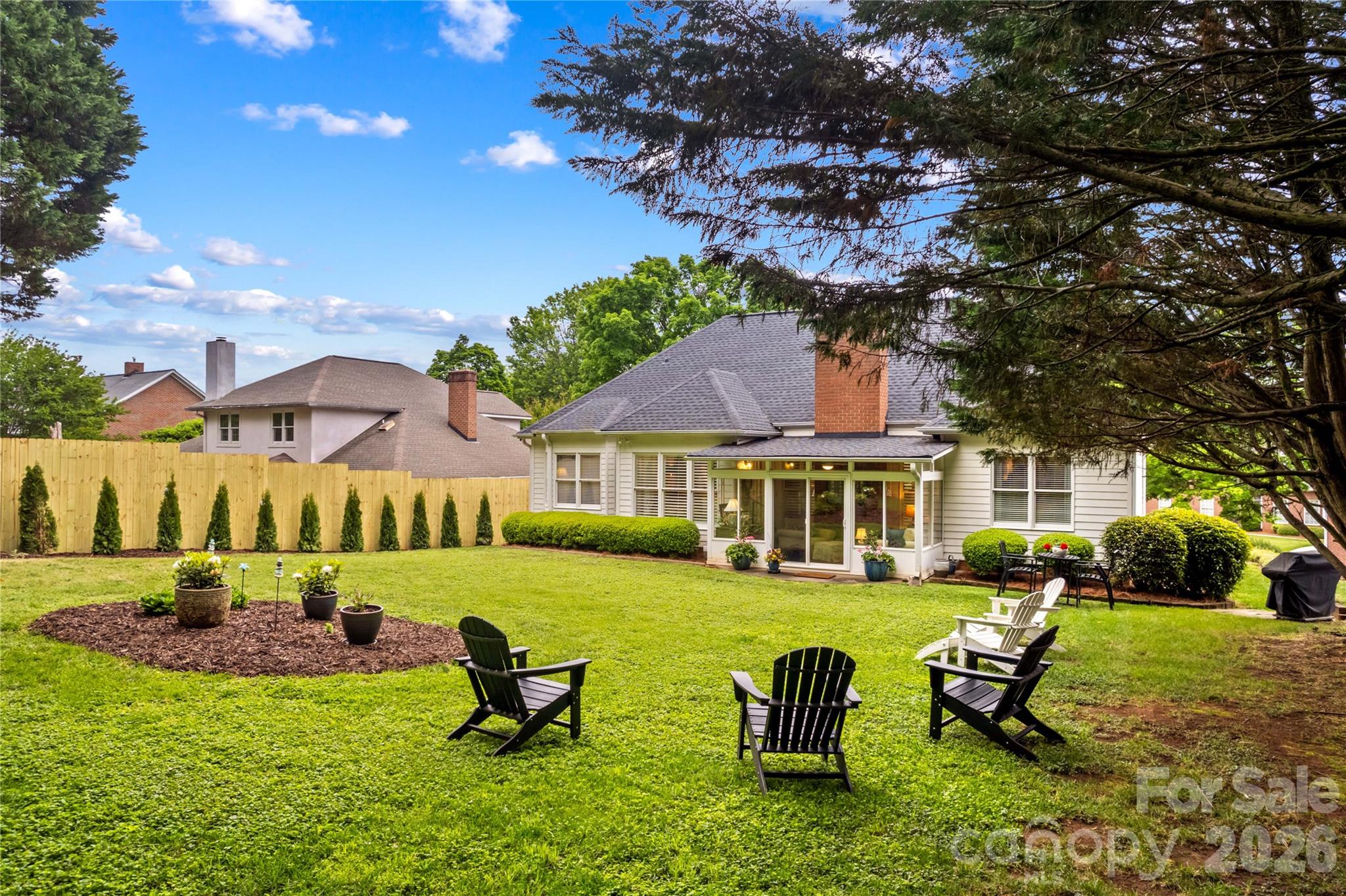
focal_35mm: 22
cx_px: 673
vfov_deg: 57.2
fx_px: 822
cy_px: 448
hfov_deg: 78.6
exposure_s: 1/60
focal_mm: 8.38
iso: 100
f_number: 2.8
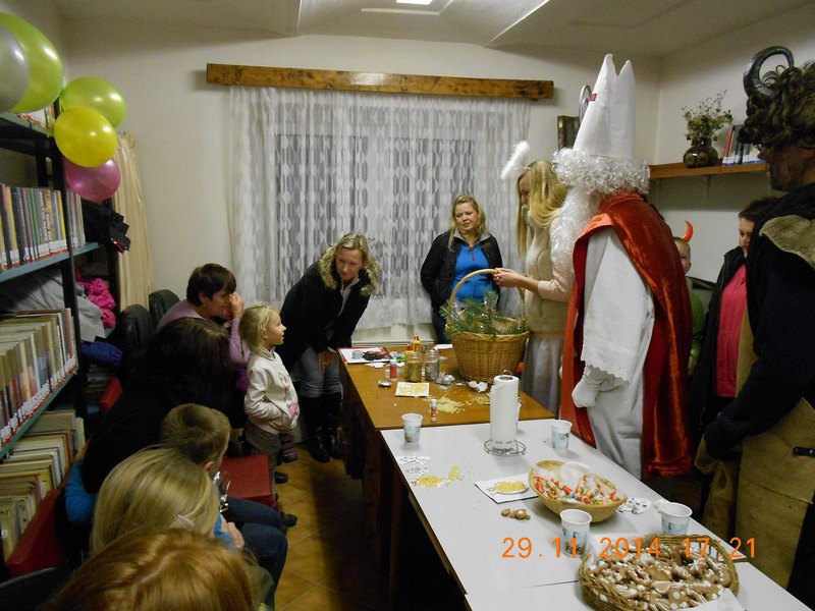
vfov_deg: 53.1
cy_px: 306
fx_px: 612
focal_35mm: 26
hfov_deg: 67.3
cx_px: 408
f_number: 3.2
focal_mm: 4.6
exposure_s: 1/30
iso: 400
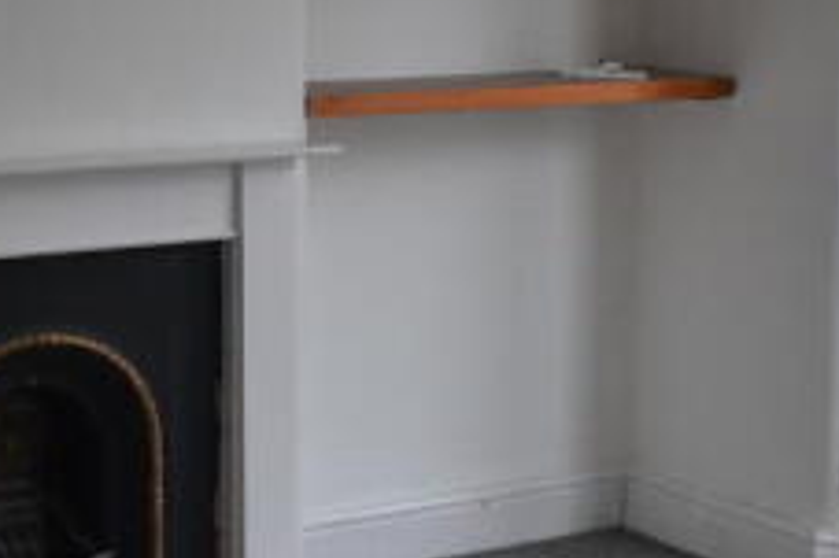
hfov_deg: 25.9
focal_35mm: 78
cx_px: 272
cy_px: 187
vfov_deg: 17.4
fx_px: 1816
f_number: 4
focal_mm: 18
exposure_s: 1/60
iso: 400
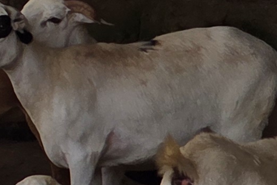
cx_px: -665
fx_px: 4225
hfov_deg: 3.6
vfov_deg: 2.5
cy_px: -113
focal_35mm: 549
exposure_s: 1/677
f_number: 2.4
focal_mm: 7
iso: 25
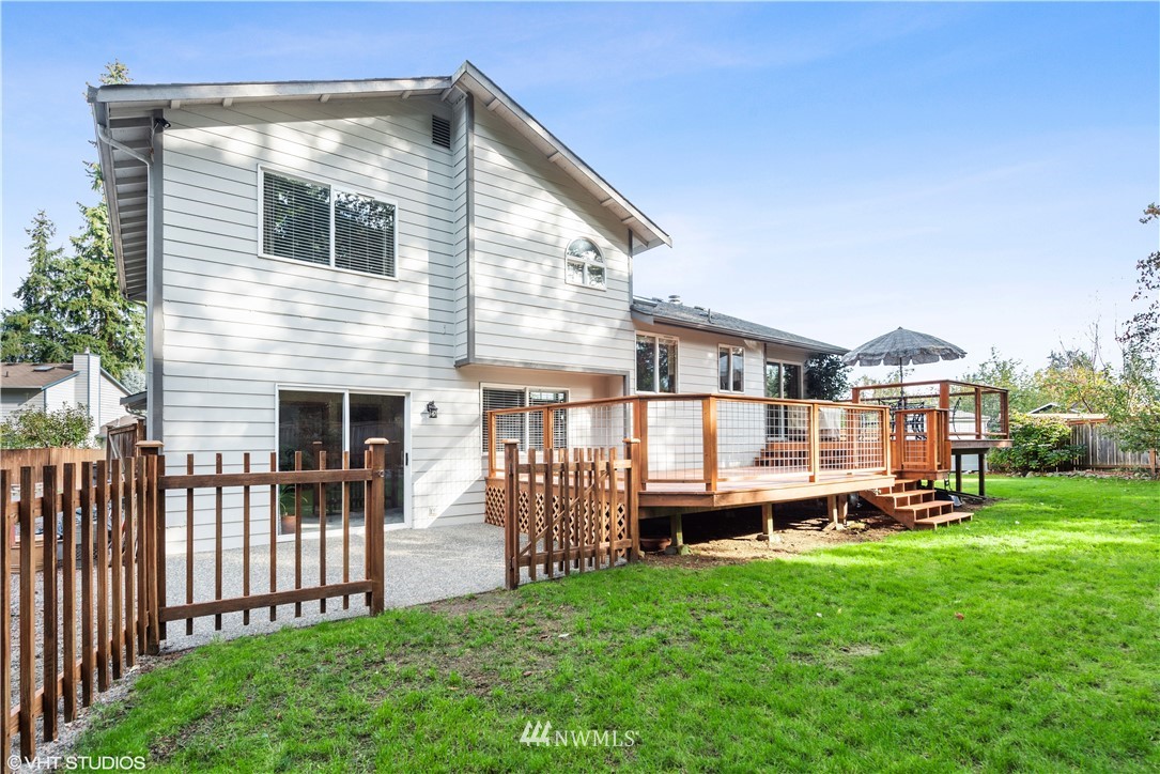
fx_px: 580
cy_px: 387
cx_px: 580
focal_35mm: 18
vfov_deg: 67.4
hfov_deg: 90.0
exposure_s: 1/80
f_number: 8
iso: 200
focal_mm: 18
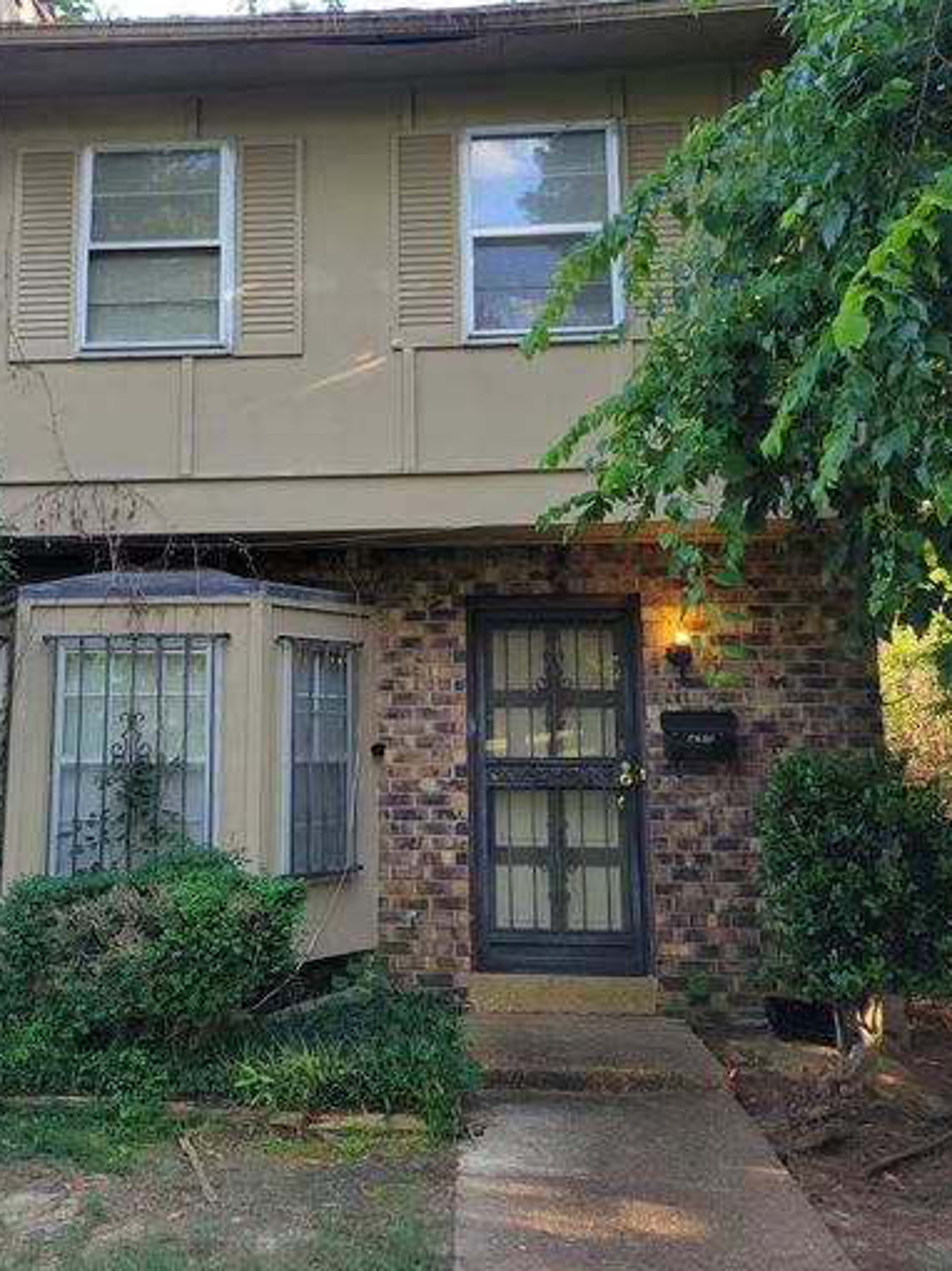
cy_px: 527
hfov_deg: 41.5
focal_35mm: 34
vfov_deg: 53.7
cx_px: 371
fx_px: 1248
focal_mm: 5.4
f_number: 1.8
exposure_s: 1/199
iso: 40
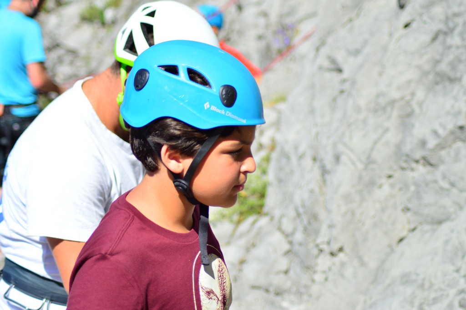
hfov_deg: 19.5
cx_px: 233
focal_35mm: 105
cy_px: 155
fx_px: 1358
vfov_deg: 13.0
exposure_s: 1/640
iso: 100
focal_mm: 70
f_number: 4
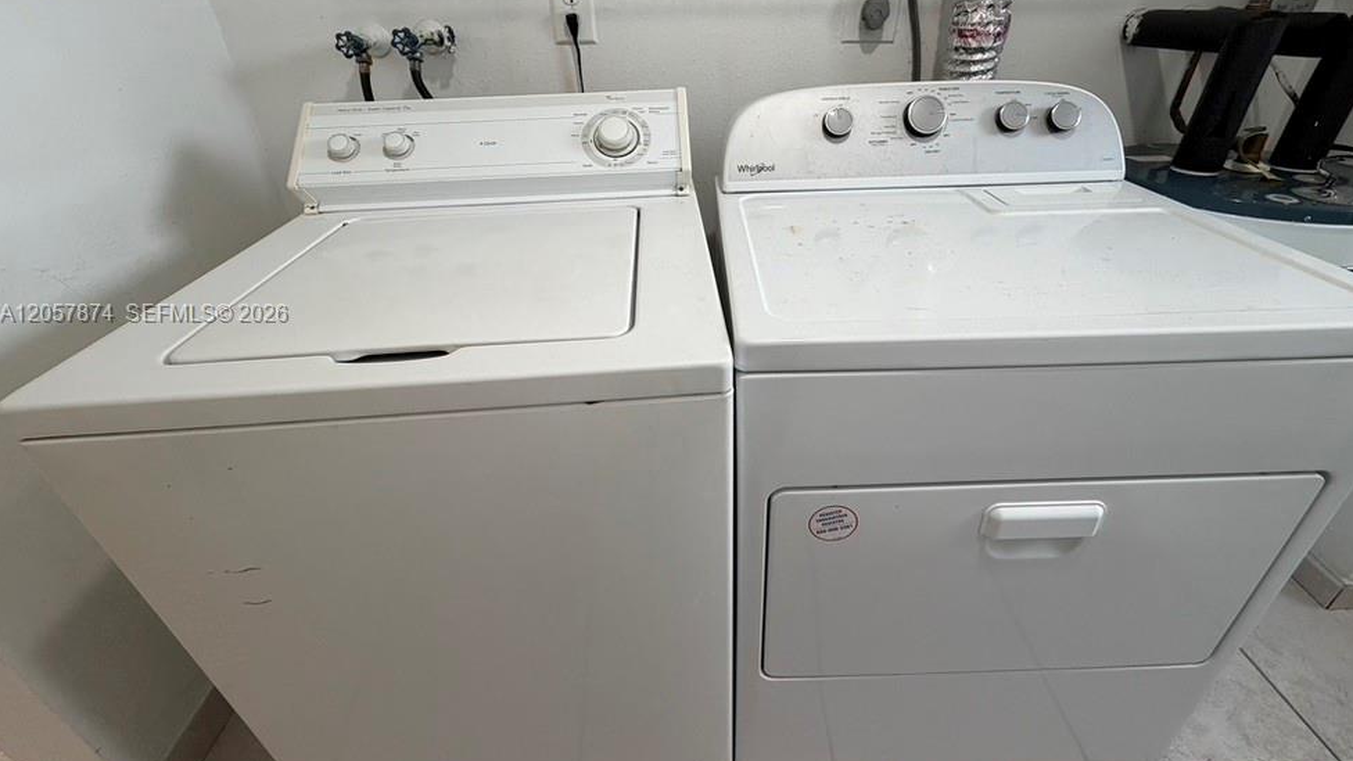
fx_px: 574
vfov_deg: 66.6
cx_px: 704
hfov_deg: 99.3
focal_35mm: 16
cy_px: 315
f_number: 2.2
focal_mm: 2.22
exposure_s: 1/120
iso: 200
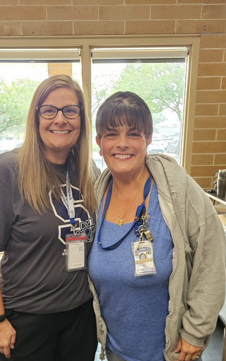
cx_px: 99
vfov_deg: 52.3
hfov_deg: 35.3
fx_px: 355
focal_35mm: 36
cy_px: 258
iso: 250
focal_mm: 5.4
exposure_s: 1/120
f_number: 1.8
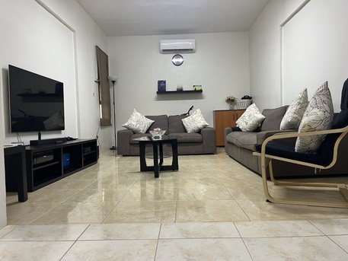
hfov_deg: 67.3
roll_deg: +1.2
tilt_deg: -1.9
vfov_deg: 53.1
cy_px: 130
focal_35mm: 26
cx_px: 174
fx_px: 261
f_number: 1.6
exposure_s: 1/60
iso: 200
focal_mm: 5.1
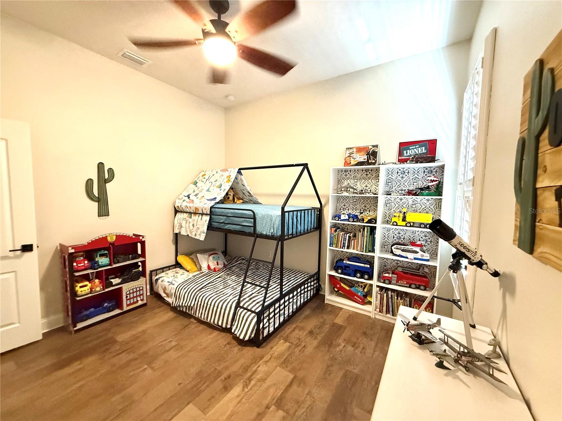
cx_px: 281
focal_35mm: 14
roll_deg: -0.8
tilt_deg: -4.2
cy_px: 210
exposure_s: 1/60
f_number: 2.2
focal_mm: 2.22
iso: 640
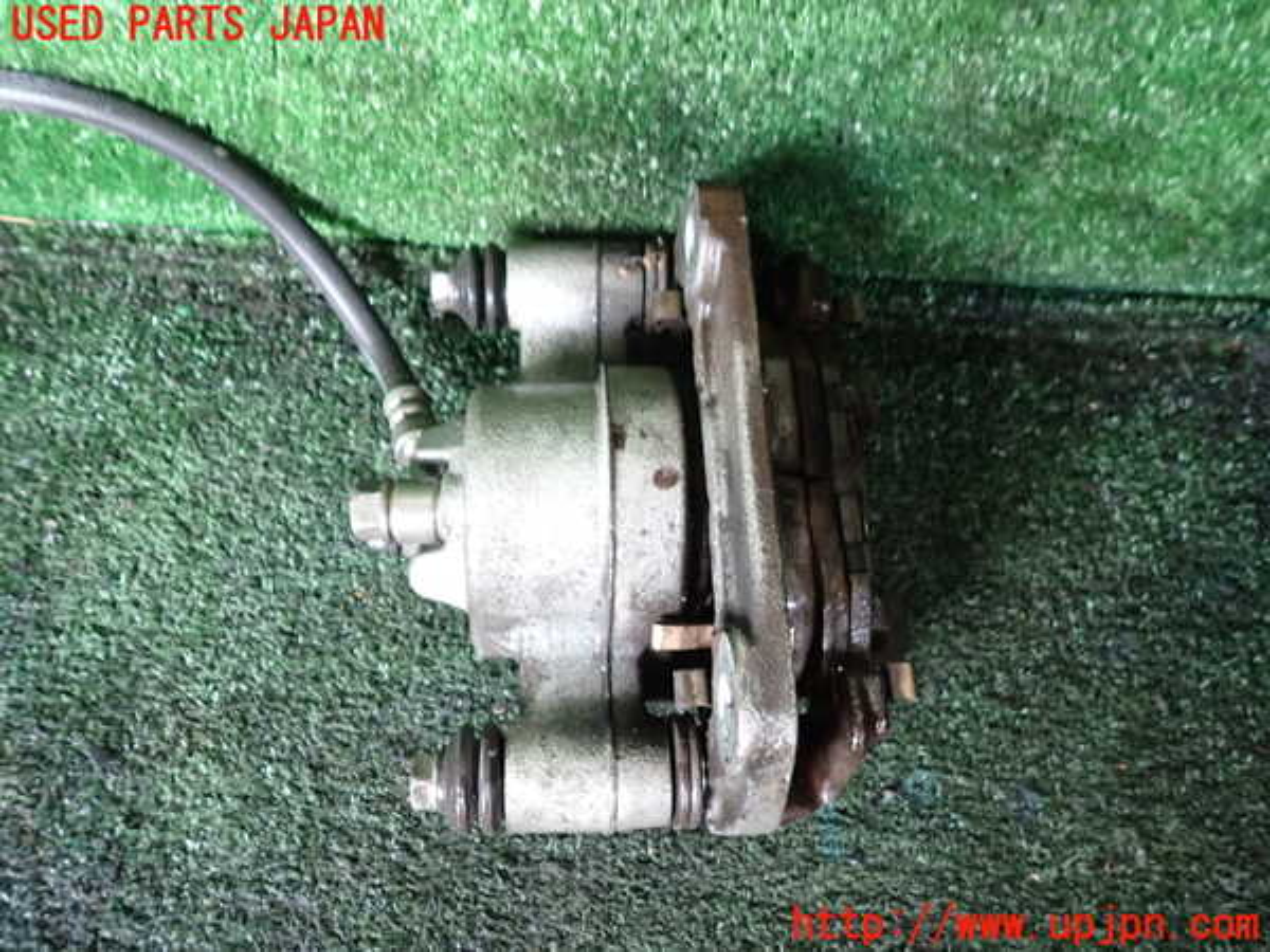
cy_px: 476
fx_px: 917
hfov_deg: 69.4
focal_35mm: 25
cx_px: 635
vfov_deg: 54.9
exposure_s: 1/30
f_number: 2
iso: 400
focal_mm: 4.5
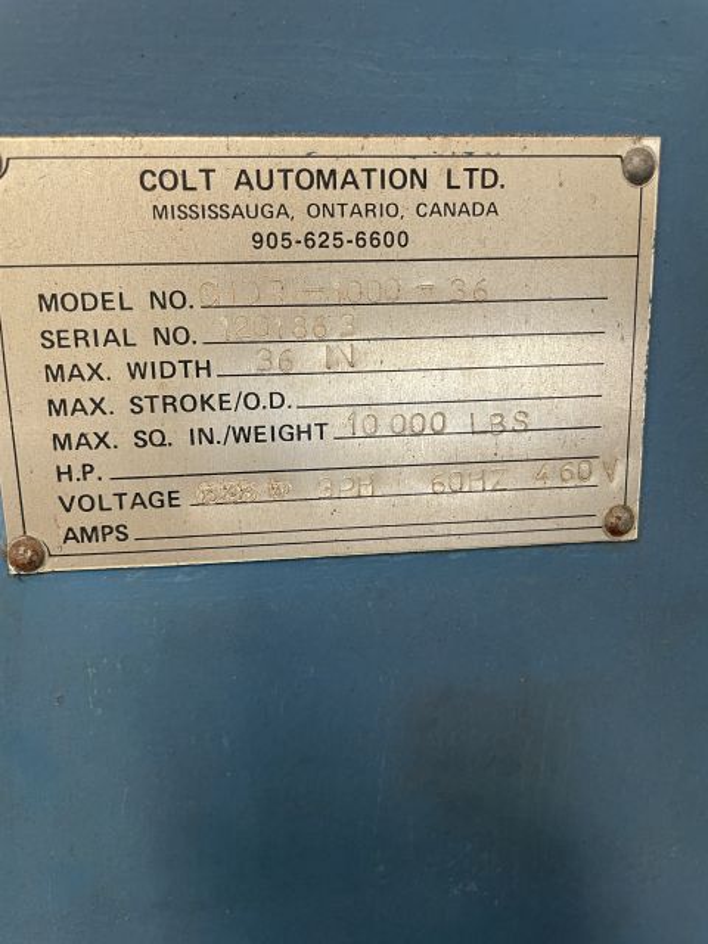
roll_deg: +1.8
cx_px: 354
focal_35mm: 26
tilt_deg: -22.6
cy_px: 472
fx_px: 709
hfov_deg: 53.1
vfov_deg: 67.3
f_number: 1.6
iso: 125
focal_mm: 4.2
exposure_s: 1/88
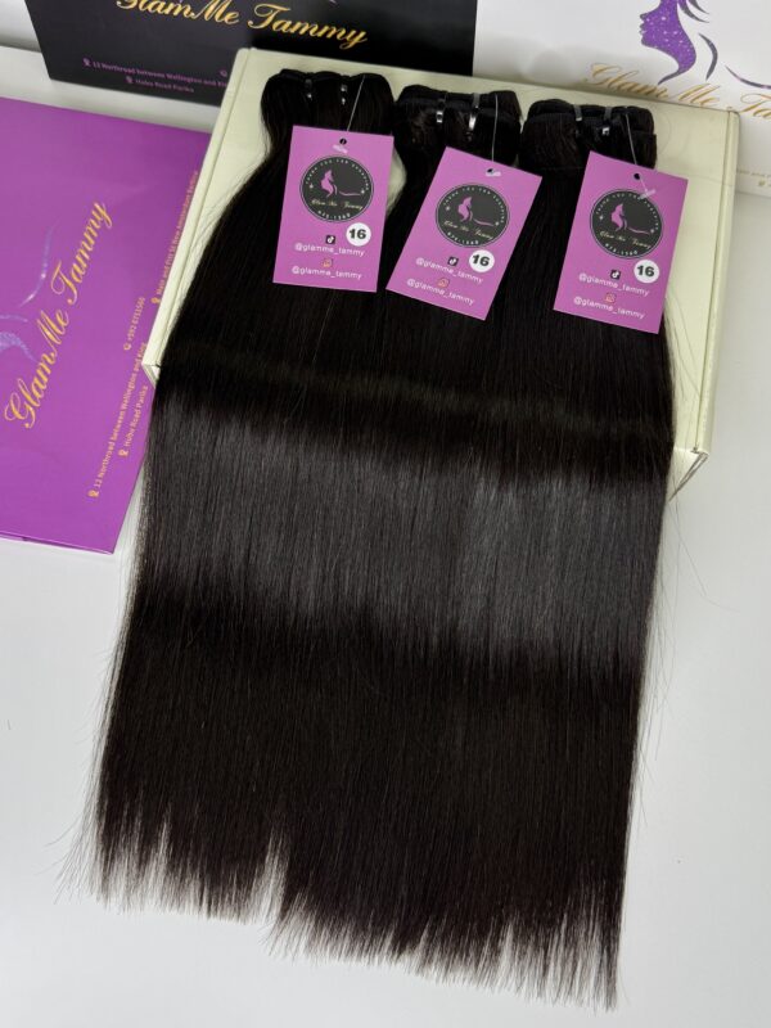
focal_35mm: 24
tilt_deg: -69.3
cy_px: 514
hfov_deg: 56.8
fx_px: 713
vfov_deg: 71.6
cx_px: 386
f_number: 1.78
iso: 64
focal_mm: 6.76
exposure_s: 1/150
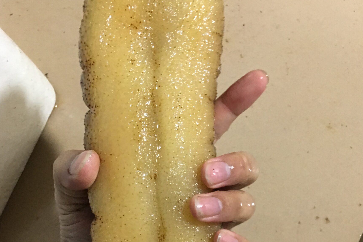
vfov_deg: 29.3
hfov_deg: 43.6
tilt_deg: -78.5
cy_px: 190
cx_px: 188
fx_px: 454
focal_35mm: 45
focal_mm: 4.15
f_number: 2.2
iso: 125
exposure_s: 1/8
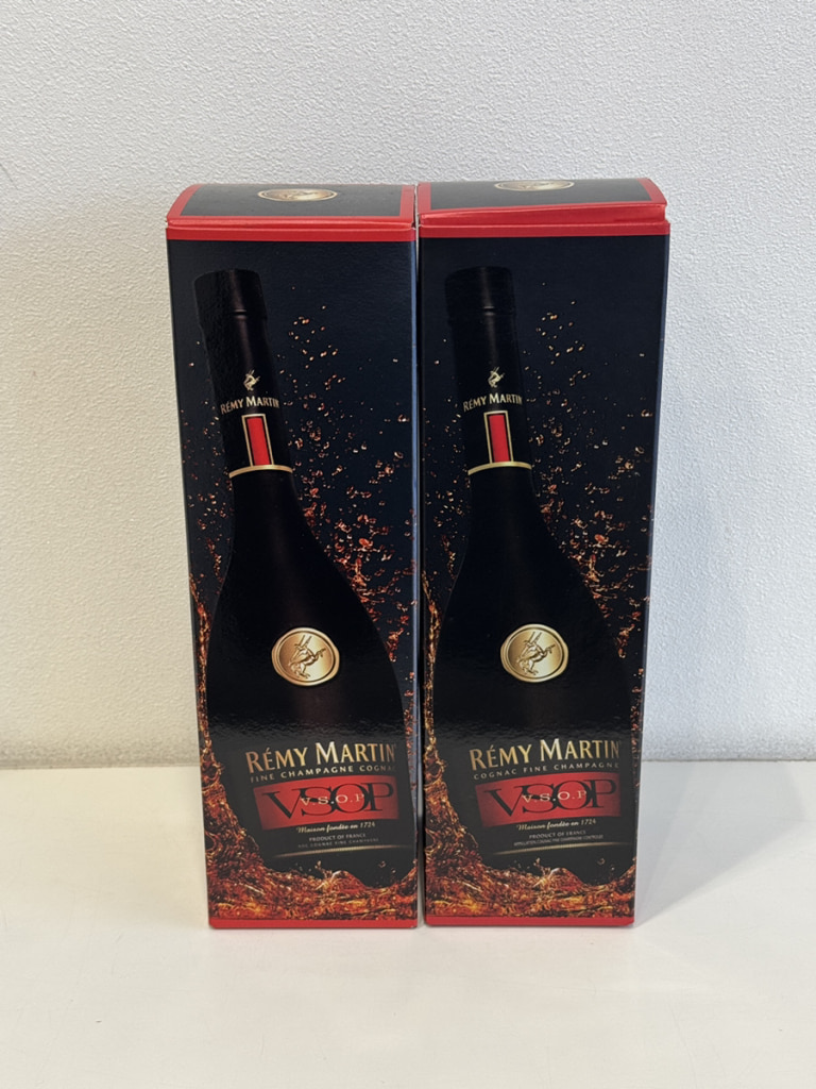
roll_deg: +0.0
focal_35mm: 48
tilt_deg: -22.3
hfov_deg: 30.3
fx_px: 1509
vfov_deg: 39.7
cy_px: 544
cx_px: 408
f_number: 1.78
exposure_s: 1/62
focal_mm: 6.76
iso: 100
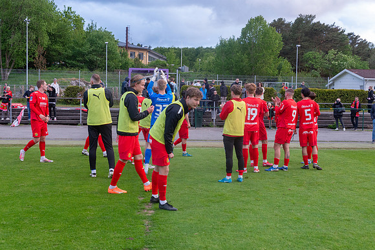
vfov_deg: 28.1
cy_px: 125
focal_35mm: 48
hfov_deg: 41.1
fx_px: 500
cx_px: 188
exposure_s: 1/640
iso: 2500
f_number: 4
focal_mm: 46
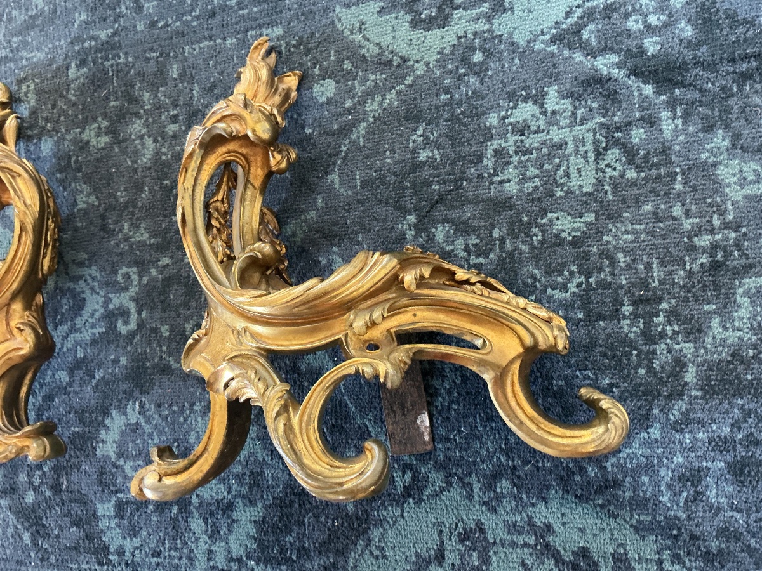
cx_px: 381
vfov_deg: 48.2
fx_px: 638
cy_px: 286
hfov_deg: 61.7
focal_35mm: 29
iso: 250
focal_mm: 3
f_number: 1.8
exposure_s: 1/60
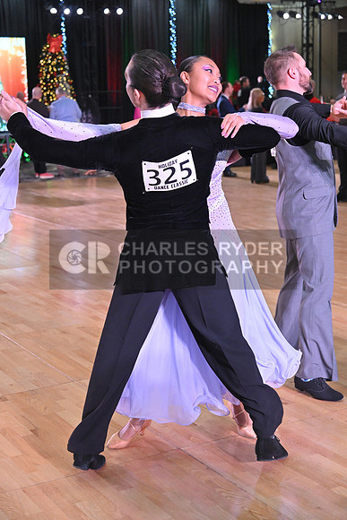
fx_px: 896
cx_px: 174
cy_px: 260
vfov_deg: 32.4
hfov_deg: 21.9
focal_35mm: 62
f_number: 5
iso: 3200
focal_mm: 62
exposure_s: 1/320
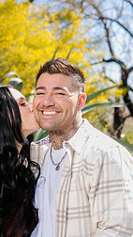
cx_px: 9
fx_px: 820
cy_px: 118
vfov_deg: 16.4
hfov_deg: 9.2
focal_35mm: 131
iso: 80
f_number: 5.6
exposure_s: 1/250
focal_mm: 70
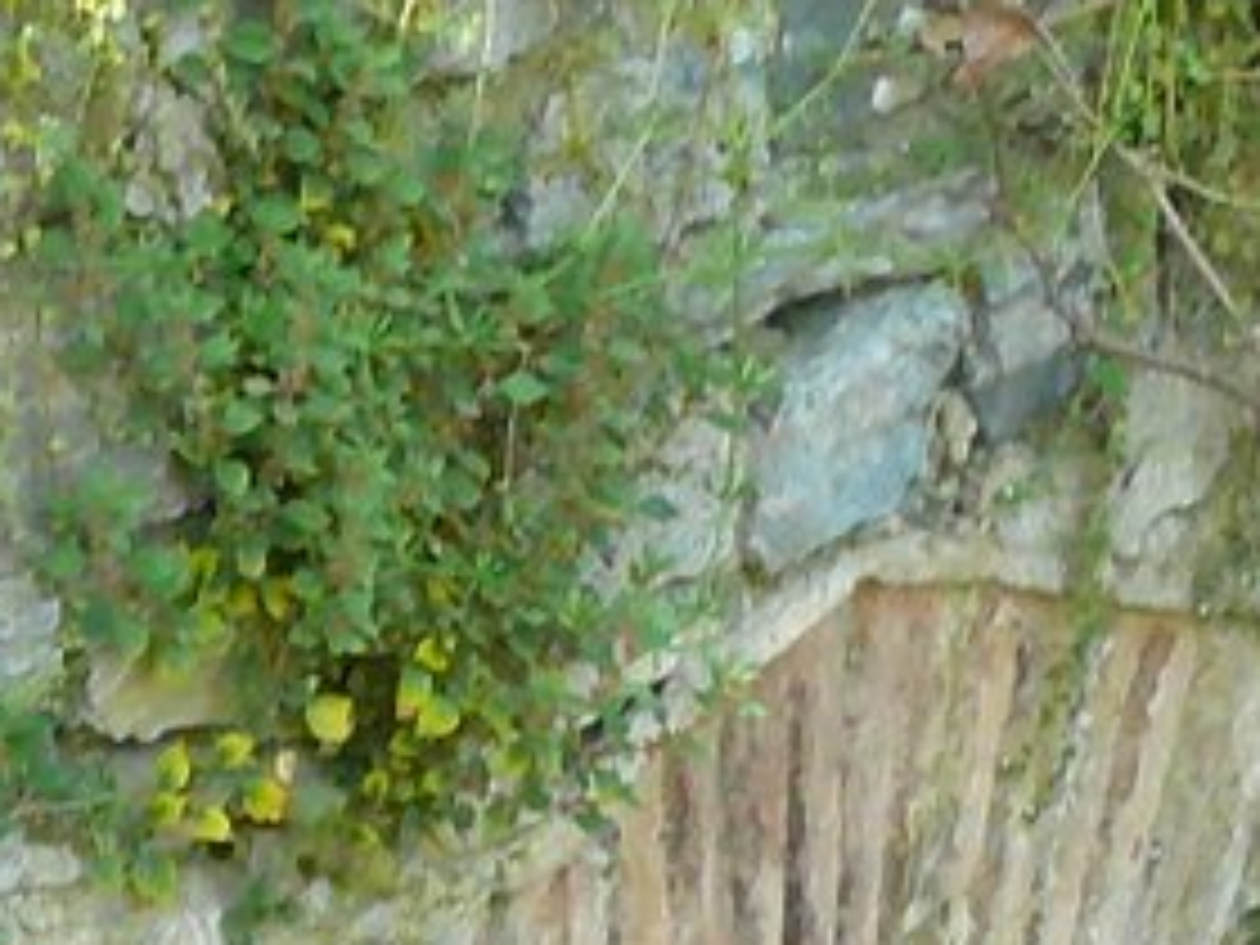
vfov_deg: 7.3
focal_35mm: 200
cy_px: 1256
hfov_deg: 9.9
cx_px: 261
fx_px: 7280
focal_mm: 7.4
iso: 200
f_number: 5.6
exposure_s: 1/20
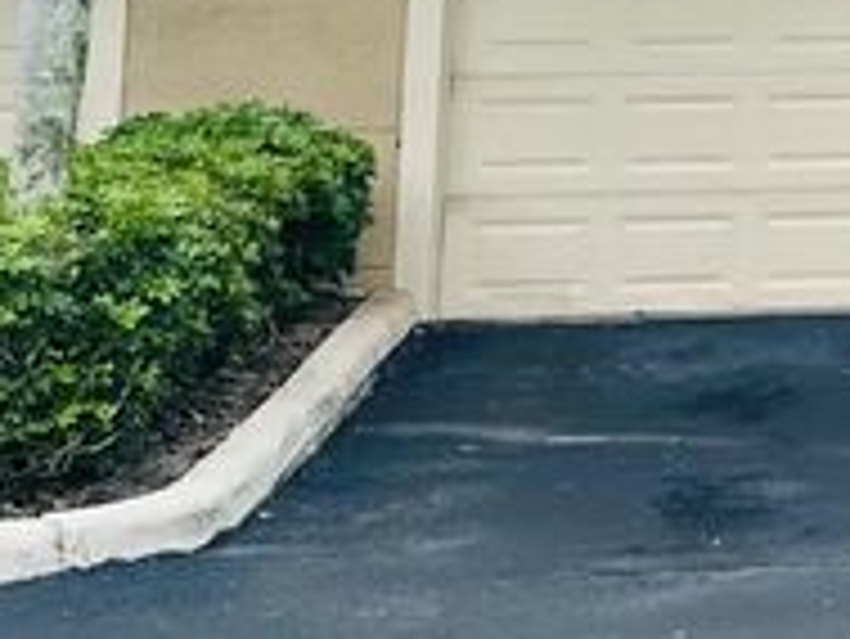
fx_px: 3194
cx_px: 1489
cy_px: -500
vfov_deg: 10.7
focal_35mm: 130
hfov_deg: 13.7
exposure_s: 1/1144
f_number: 1.78
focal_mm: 6.86
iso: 80
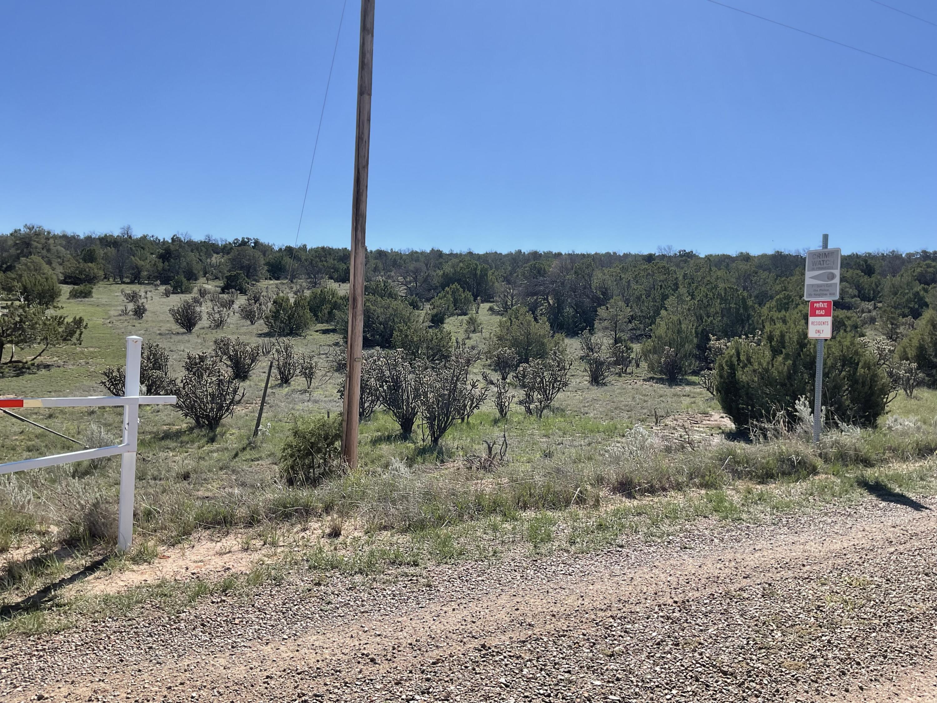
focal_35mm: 29
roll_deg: -2.2
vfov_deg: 48.2
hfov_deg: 61.7
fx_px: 785
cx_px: 468
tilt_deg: -0.7
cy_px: 352
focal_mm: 3
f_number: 1.8
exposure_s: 1/2058
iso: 16
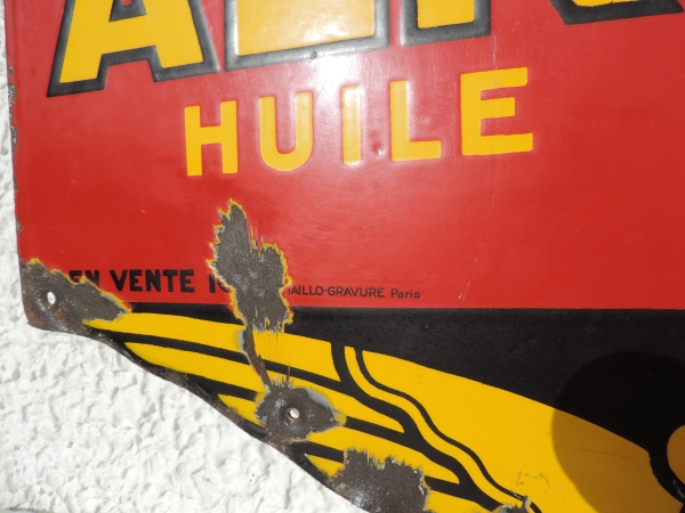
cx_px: 342
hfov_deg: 71.6
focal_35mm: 24
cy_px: 256
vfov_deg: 56.8
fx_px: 475
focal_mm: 4.3
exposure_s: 1/1250
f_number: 3.3
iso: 80
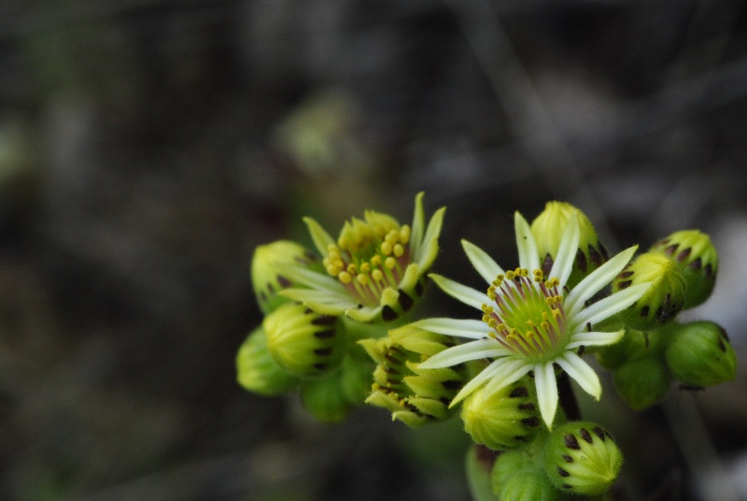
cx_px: 374
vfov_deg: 10.8
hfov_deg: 16.0
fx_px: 2649
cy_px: 250
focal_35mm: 128
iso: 800
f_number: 8
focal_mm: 85
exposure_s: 1/200
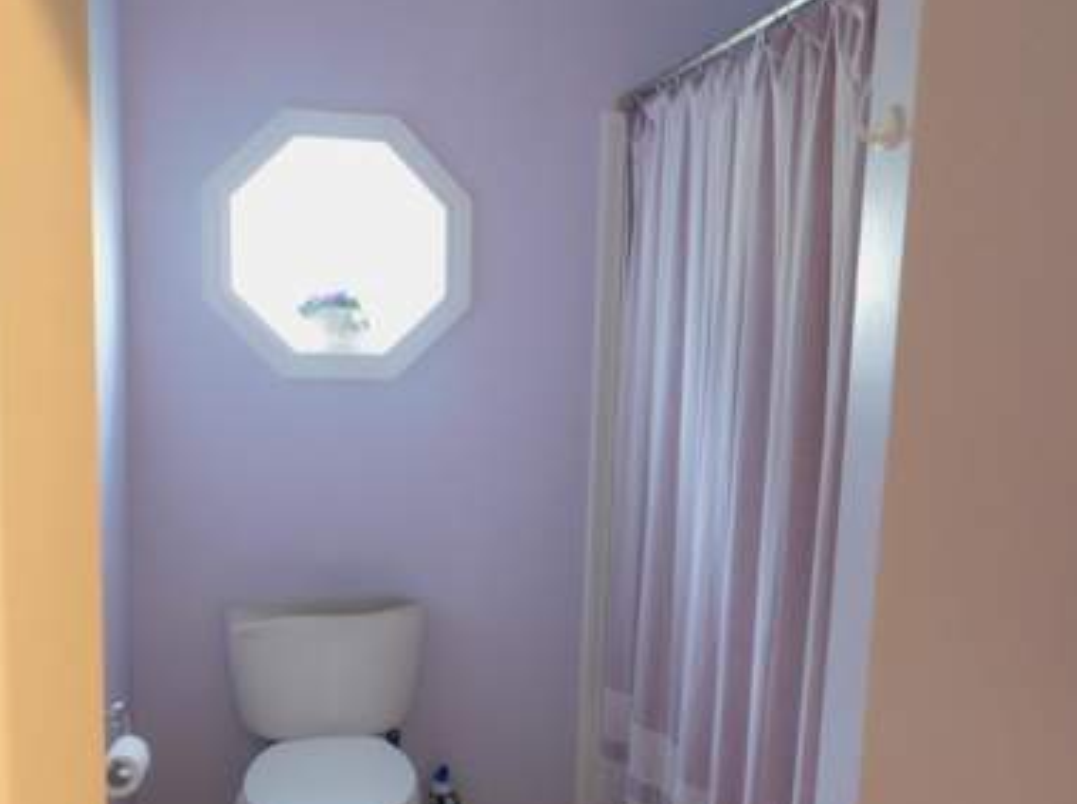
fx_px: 1180
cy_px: 493
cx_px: 611
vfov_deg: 37.4
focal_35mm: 38
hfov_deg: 48.9
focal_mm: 5.3
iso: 450
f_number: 3.2
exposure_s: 1/8
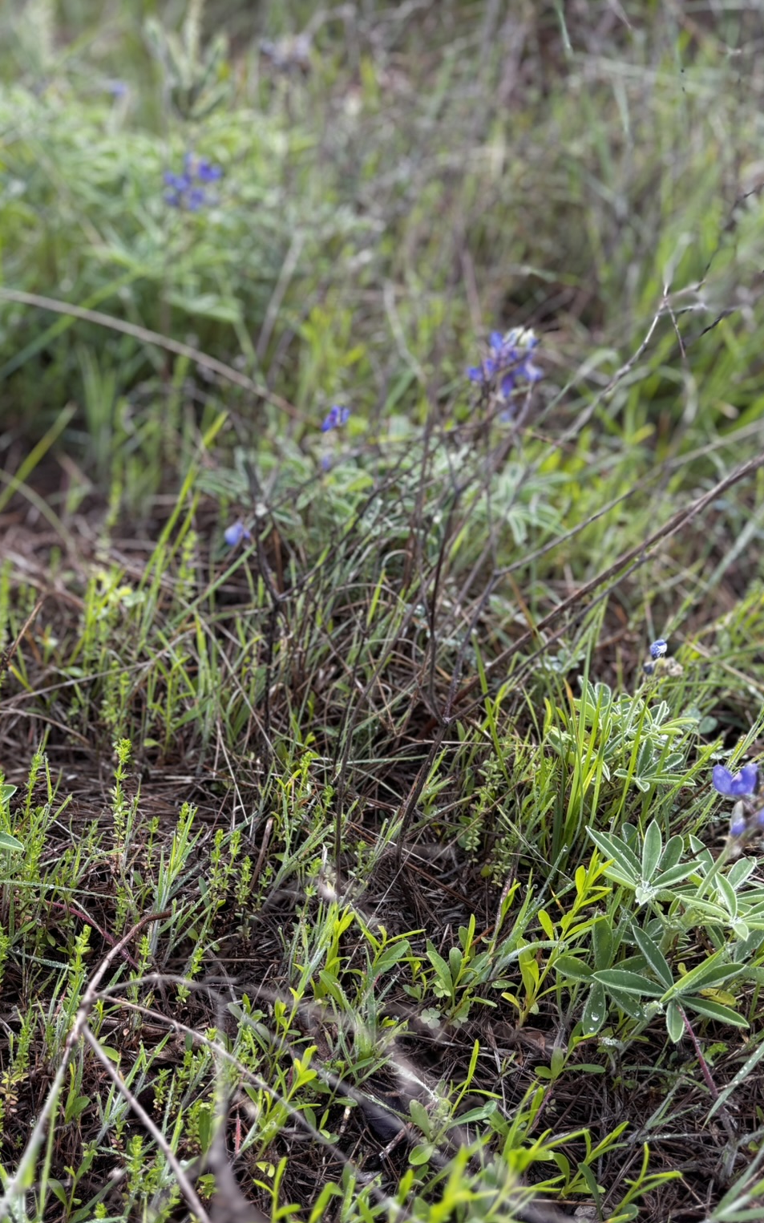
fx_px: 1233
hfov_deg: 32.9
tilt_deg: -38.2
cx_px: 96
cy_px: 615
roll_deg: -6.1
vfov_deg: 52.8
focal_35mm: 37
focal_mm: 5.96
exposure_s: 1/209
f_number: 1.6
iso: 40
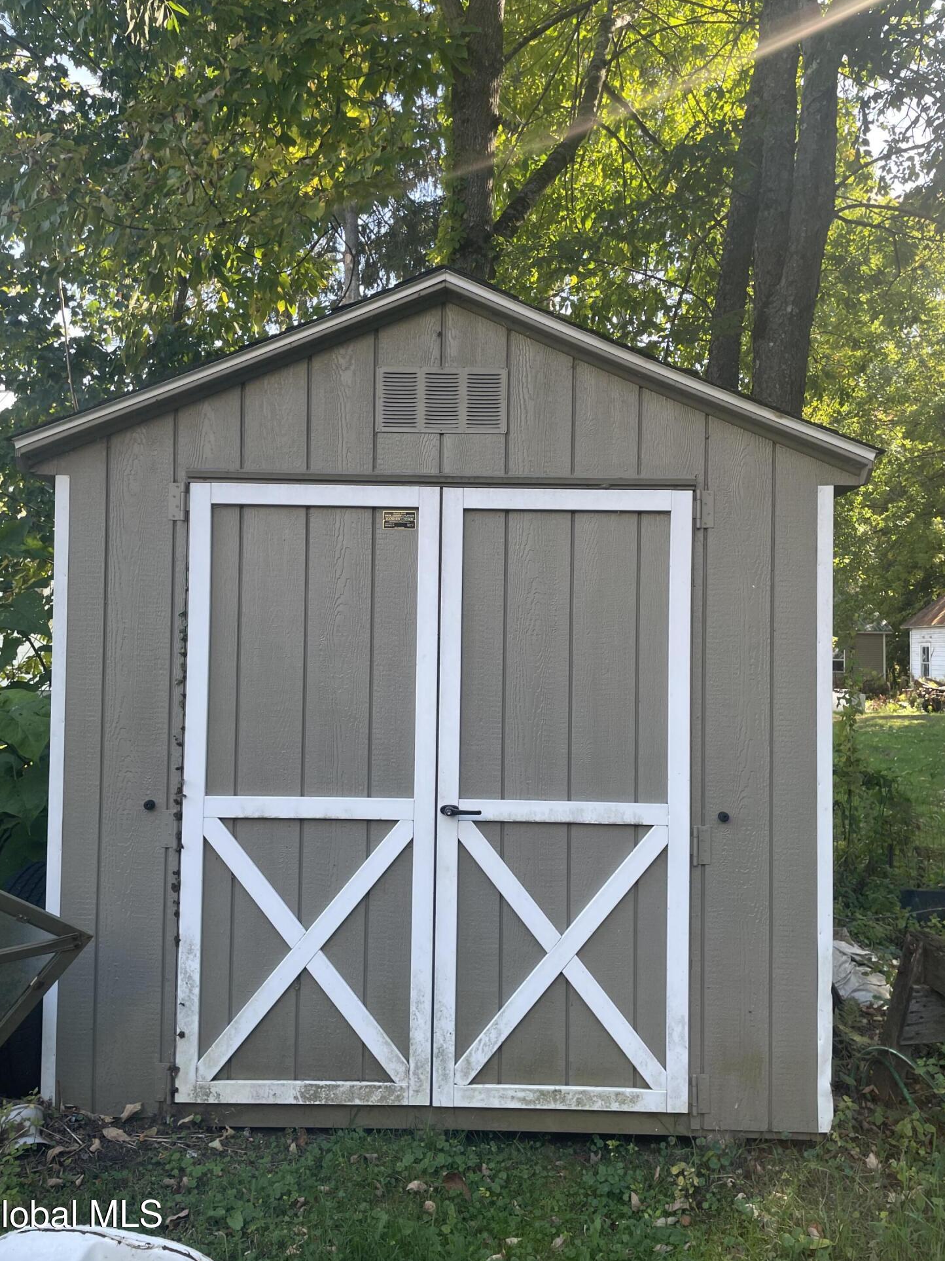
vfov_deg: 65.3
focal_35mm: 27
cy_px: 619
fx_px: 983
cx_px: 459
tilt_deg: +1.3
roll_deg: -1.2
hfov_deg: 51.3
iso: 32
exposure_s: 1/161
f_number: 1.6
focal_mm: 4.2
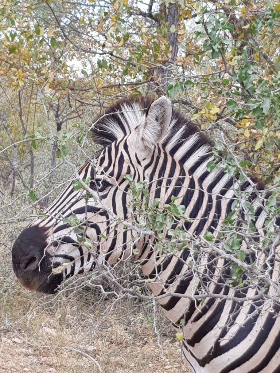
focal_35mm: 26
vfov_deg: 67.3
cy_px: 186
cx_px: 140
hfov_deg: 53.1
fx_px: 280
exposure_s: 1/260
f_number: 1.7
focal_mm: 4.2
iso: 40
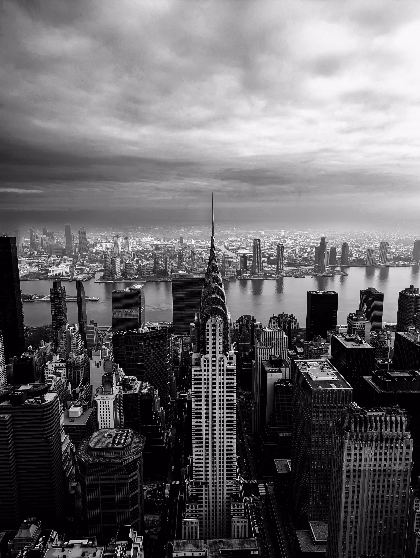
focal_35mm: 24
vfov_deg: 71.5
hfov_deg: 56.9
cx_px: 210
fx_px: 387
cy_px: 279
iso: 67
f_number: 1.85
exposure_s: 1/803
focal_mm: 6.81
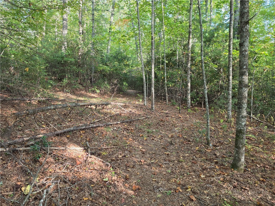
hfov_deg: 73.9
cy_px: 103
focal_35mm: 23
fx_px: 183
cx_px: 138
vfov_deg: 58.9
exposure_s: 1/120
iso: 160
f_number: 1.4
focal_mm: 6.5
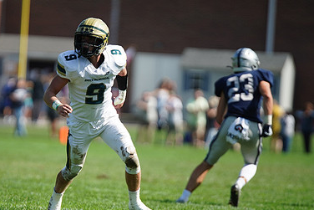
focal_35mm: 463
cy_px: 122
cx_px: 98
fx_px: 4040
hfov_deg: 4.5
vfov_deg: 3.0
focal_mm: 300
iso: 400
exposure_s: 1/4000
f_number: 2.8
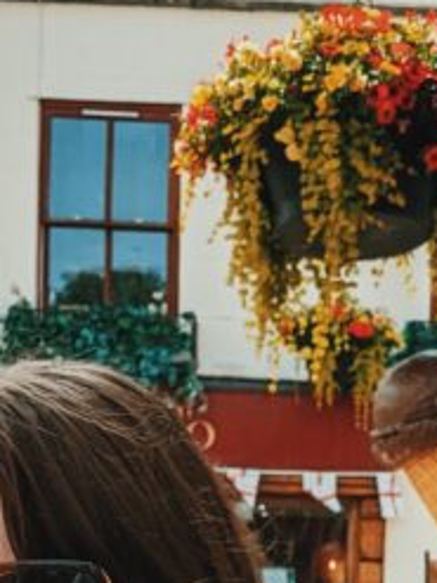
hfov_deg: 13.1
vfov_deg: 16.7
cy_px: 727
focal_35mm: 112
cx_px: 397
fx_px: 1887
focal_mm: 4.38
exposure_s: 1/3356
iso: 53
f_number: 1.73
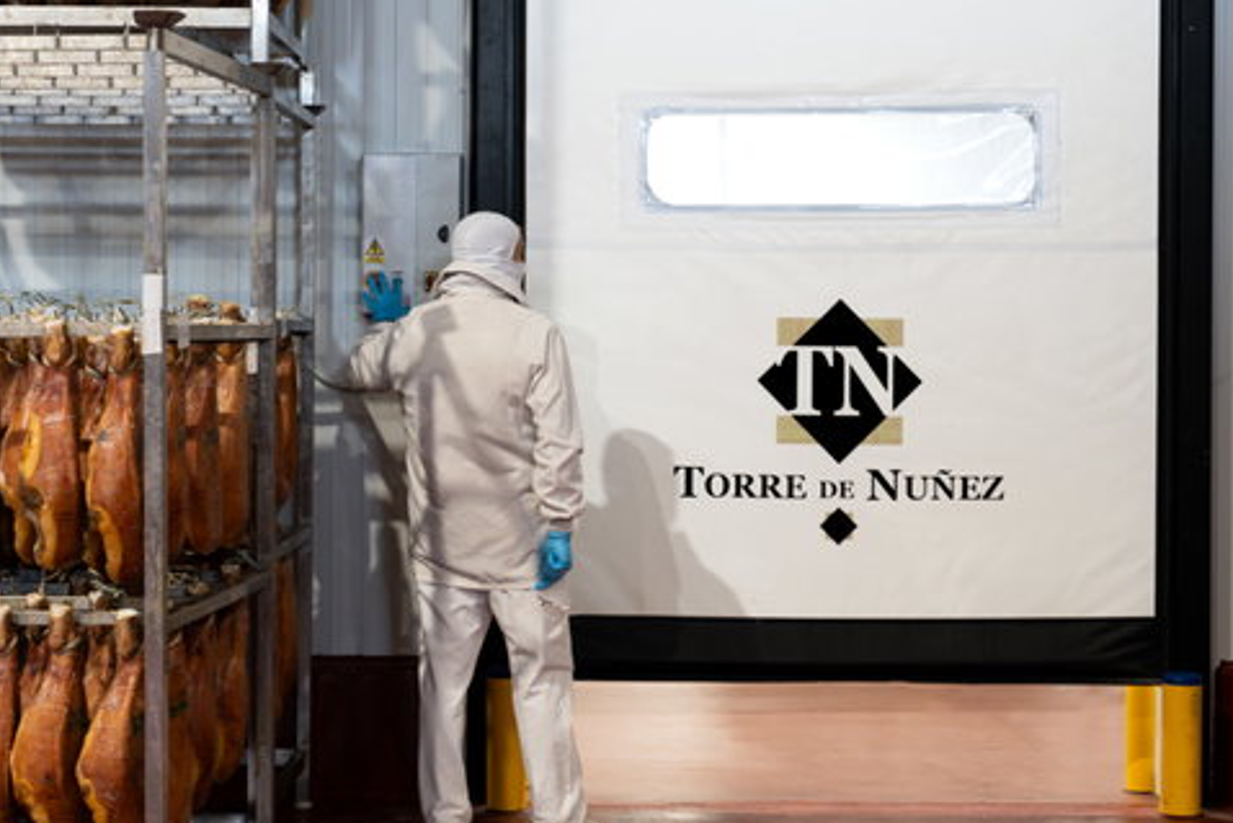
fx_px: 2535
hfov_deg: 27.3
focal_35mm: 74
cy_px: 428
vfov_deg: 18.4
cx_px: 580
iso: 1600
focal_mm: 59
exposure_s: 1/20
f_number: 8
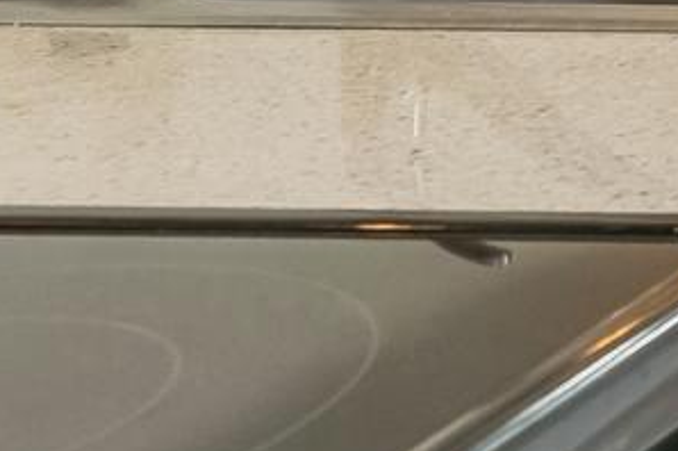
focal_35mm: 117
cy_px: -368
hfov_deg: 12.6
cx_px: 1725
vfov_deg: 10.9
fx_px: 2201
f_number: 5.6
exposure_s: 1/80
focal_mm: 17
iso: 320
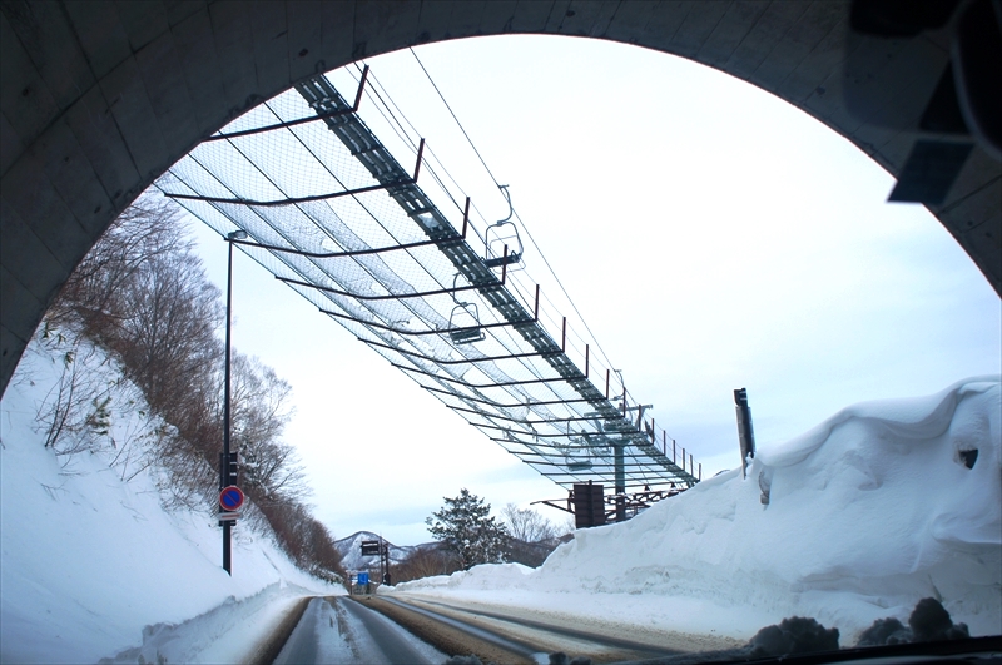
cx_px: 501
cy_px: 332
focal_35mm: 27
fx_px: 750
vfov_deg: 47.8
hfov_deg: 67.5
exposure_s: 1/400
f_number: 6.3
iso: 200
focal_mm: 18
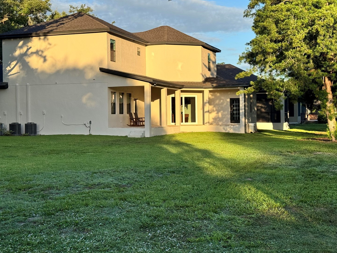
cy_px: 116
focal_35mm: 53
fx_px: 516
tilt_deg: -0.7
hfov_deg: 36.2
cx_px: 168
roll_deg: +0.6
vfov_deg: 27.5
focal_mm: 6.76
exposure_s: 1/1984
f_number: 1.78
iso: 64
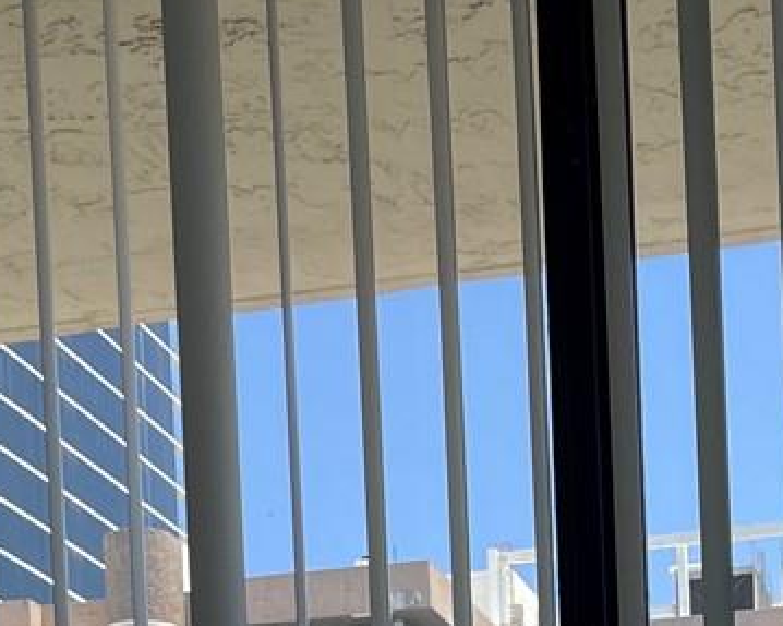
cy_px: 1285
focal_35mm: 113
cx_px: 497
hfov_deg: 17.0
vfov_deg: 12.0
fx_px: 2618
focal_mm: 4.2
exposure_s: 1/593
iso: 32
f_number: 1.6
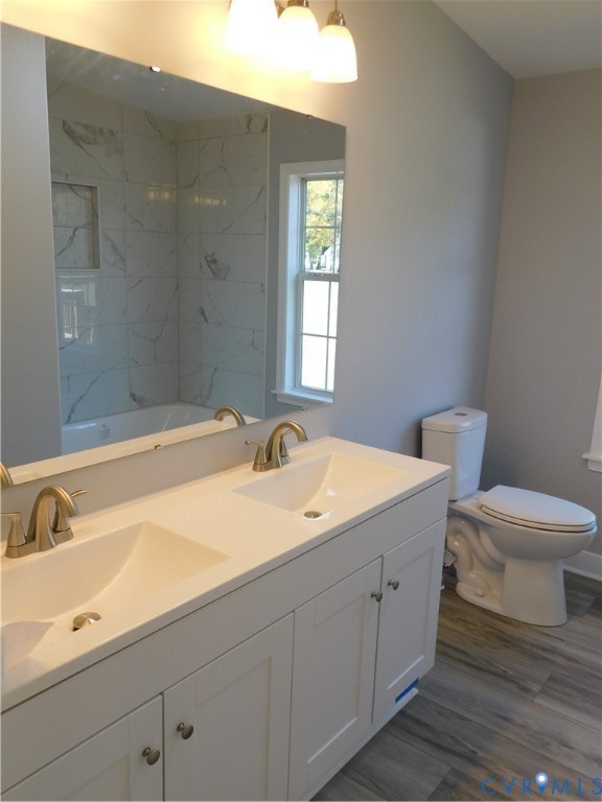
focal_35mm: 28
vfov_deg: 63.4
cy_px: 401
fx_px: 649
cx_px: 301
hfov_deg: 49.7
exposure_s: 1/100
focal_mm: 4.9
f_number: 3.2
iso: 125
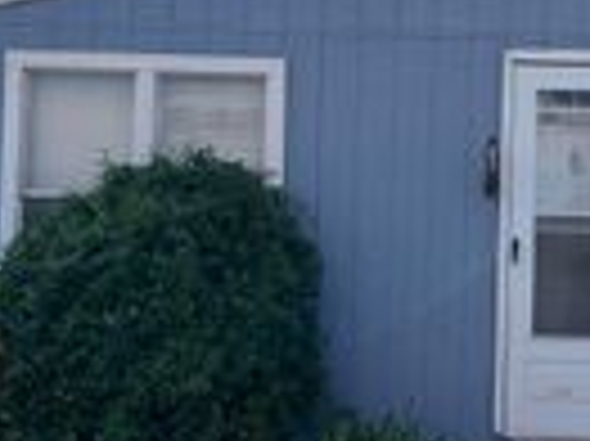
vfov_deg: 14.9
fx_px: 1686
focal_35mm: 99
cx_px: 509
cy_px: 160
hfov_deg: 19.6
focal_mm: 5.7
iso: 50
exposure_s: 1/5076
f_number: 1.5
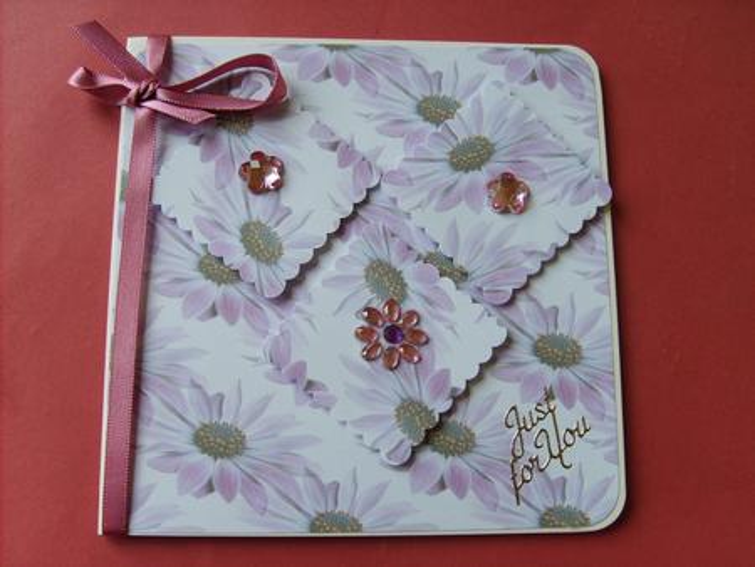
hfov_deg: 52.6
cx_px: 378
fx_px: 764
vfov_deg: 40.7
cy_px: 284
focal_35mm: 35
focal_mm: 5.8
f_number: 2.8
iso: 50
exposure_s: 1/60
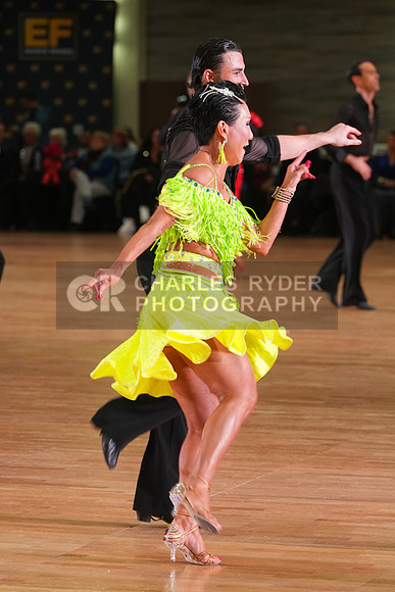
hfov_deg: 7.7
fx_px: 2944
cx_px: 198
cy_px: 296
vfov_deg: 11.5
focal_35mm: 179
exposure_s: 1/200
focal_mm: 179
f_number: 5.6
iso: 3200
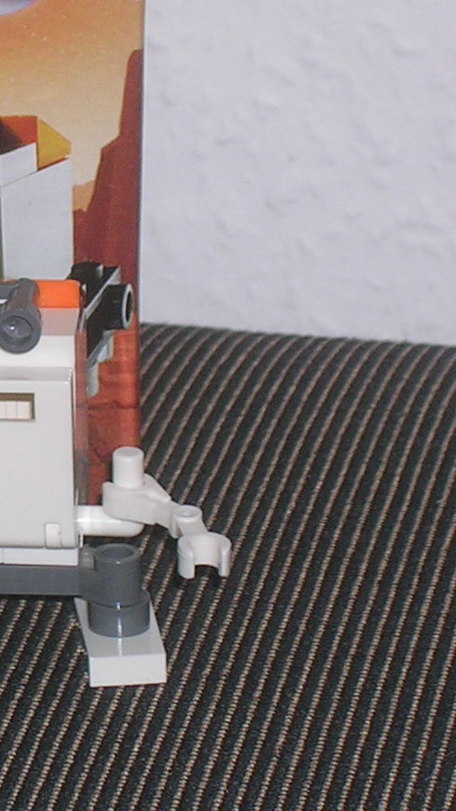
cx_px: -276
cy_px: 154
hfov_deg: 4.1
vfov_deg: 7.3
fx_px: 6345
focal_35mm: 295
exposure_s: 1/60.1
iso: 50
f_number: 4.9
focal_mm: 17.4
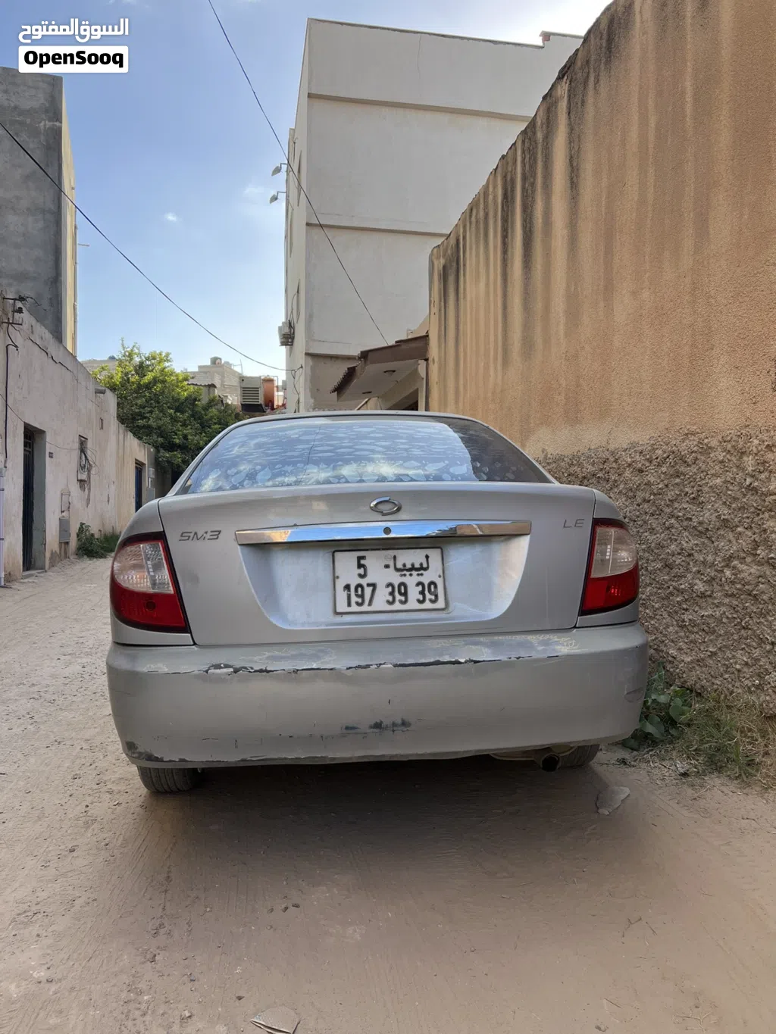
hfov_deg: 53.1
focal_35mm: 26
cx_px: 388
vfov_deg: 67.3
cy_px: 517
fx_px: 777
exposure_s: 1/1038
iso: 50
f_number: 1.5
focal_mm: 5.7
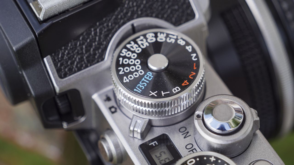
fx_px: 807
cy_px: 82
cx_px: 147
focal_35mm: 103
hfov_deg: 20.7
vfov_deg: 11.7
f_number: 4.5
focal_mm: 44
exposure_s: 1/500
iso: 200
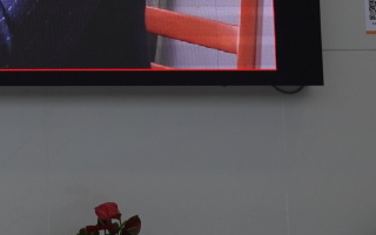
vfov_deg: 9.7
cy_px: -164
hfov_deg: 14.9
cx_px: -182
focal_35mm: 130
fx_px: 1332
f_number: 3.5
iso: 100
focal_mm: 12.76
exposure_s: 1/50
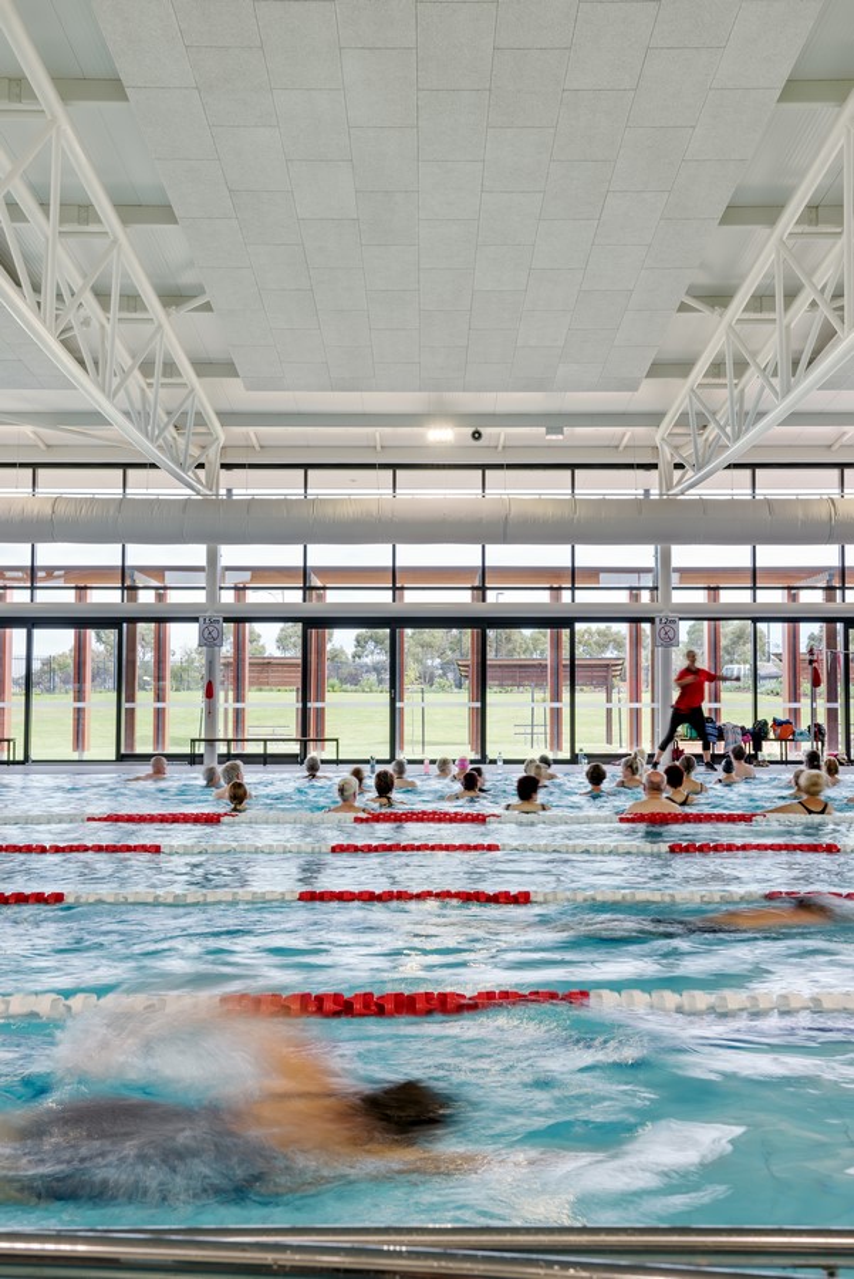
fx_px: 1422
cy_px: 640
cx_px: 427
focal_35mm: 40
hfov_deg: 33.4
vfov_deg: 48.4
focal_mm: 40
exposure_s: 1/5
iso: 100
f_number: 8
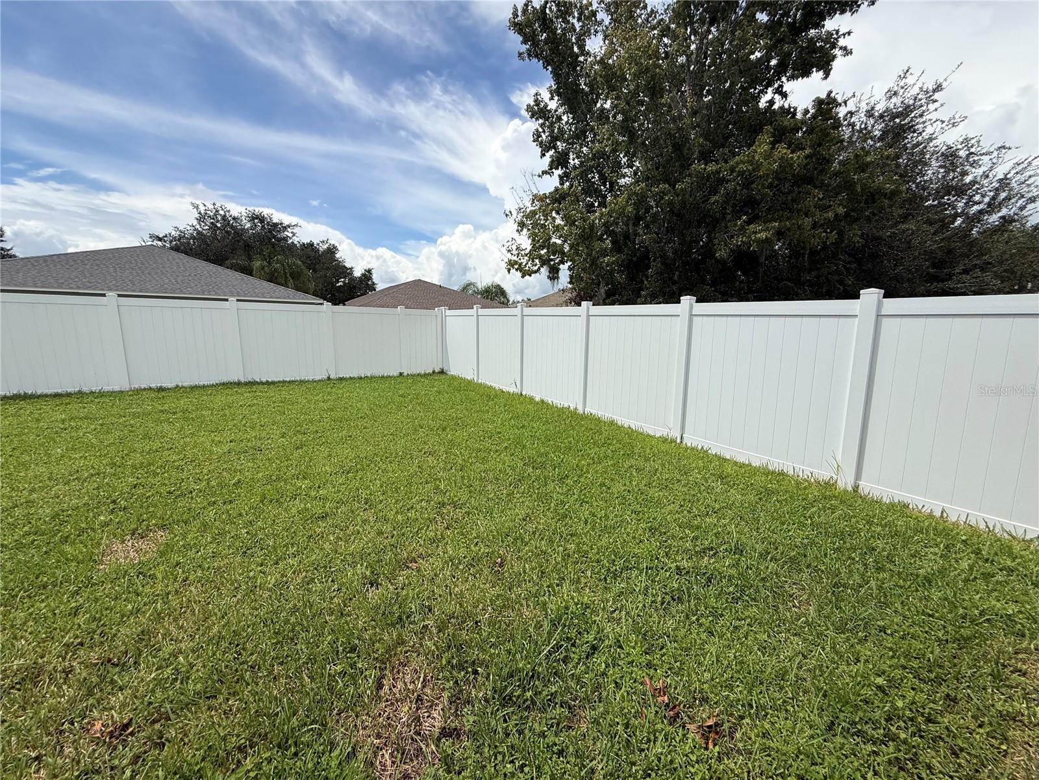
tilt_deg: -6.1
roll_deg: -1.0
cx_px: 520
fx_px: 420
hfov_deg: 102.1
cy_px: 390
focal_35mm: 14
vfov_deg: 85.7
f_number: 2.2
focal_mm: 2.22
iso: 50
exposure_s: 1/3289
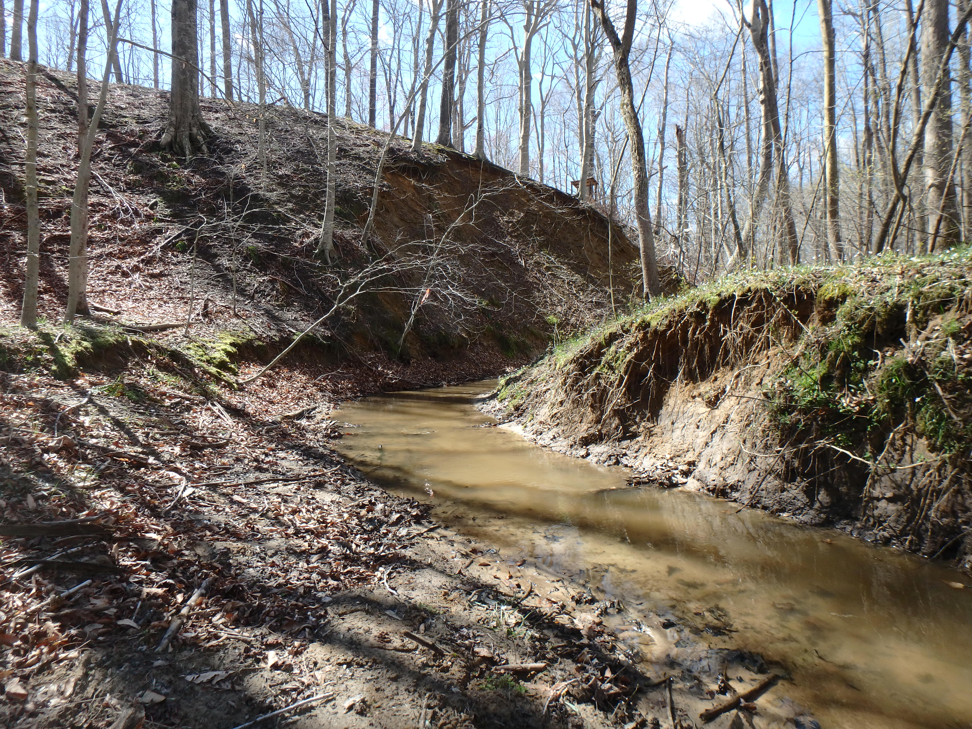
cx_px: 486
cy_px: 364
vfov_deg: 63.4
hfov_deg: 79.0
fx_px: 590
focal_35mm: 21
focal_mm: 3.7
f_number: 3.5
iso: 125
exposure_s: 1/320
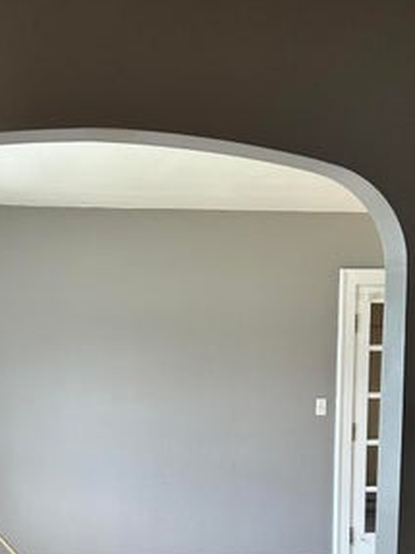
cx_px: 66
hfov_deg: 24.7
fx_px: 928
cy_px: 438
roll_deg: +0.5
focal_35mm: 58
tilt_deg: -4.1
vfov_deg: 32.4
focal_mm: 5.7
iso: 125
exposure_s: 1/65
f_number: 1.5
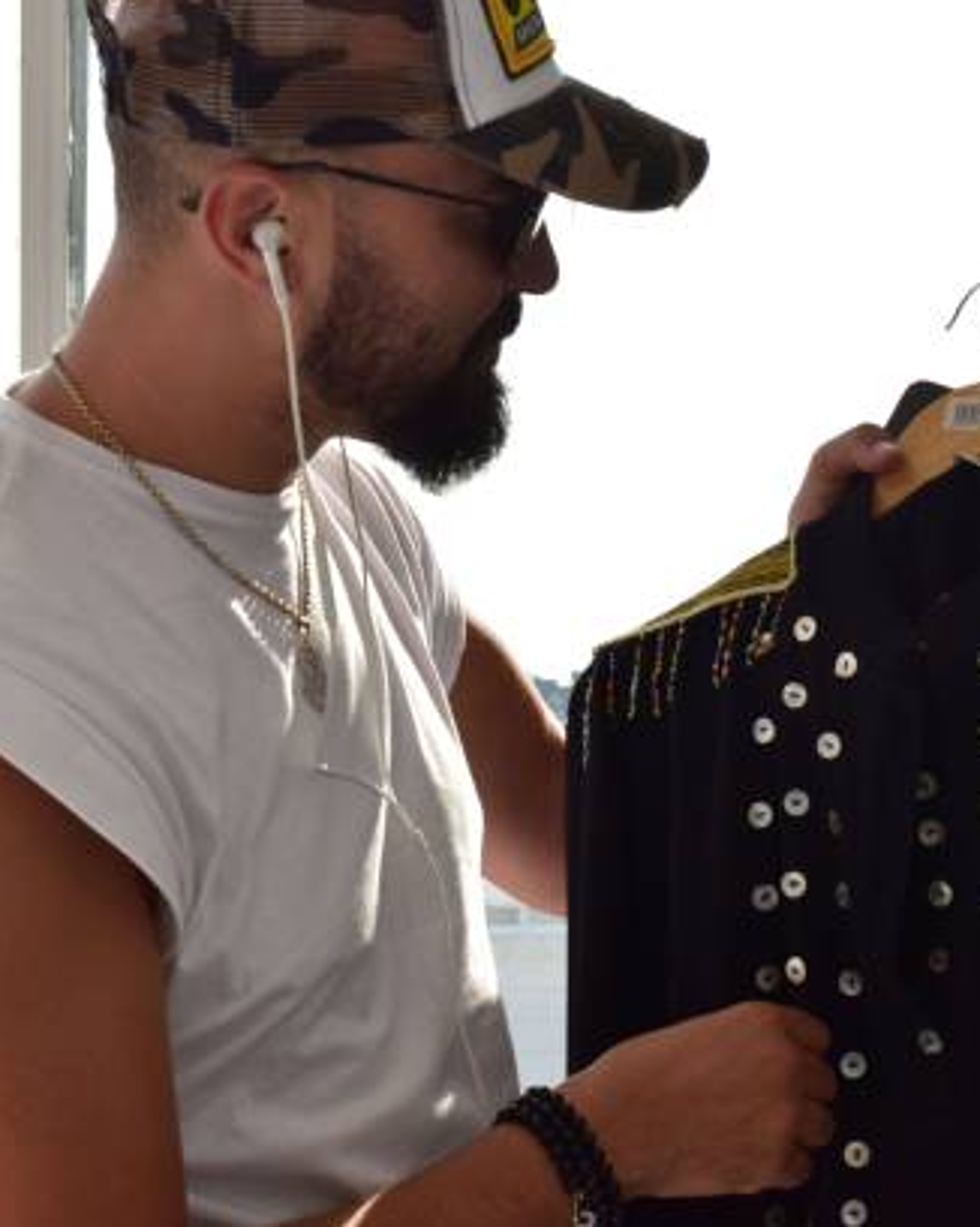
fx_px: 3084
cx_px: 821
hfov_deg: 17.9
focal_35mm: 85
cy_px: 592
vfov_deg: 22.5
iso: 400
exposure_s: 1/500
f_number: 11
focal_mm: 38
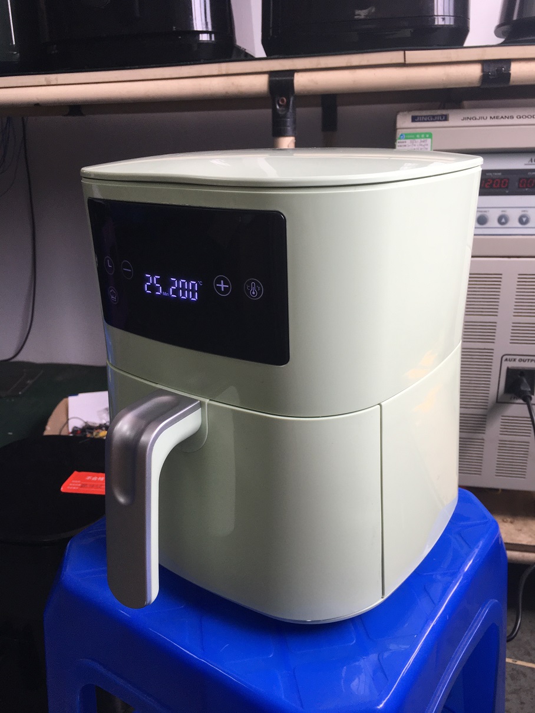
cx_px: 268
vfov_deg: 61.6
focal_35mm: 29
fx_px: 597
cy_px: 356
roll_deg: +0.6
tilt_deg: -18.0
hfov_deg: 48.2
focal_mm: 4.15
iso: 32
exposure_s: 1/100
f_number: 2.2
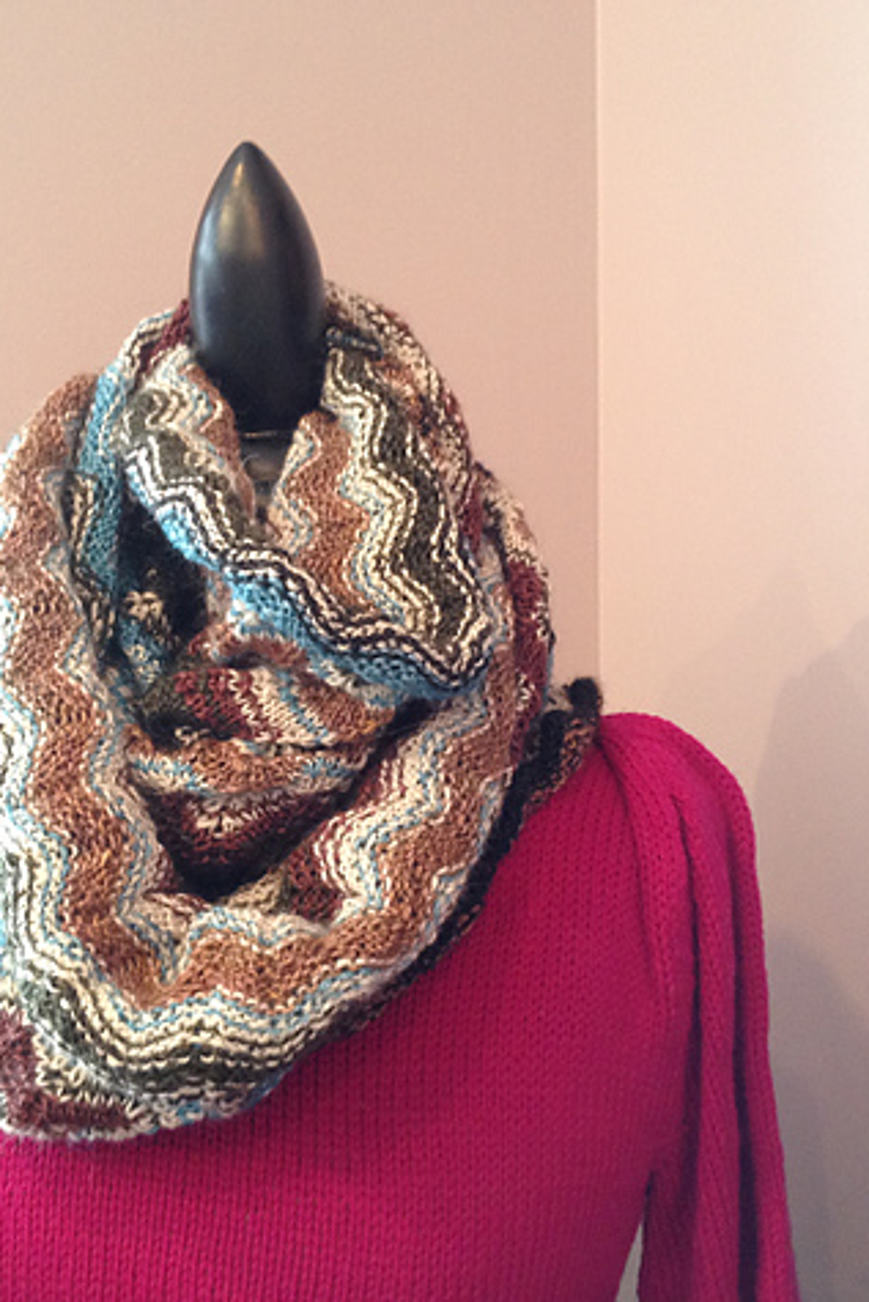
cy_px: 650
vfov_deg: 40.3
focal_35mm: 49
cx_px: 362
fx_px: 1773
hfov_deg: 27.5
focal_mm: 4.28
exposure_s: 1/20
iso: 160
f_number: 2.4
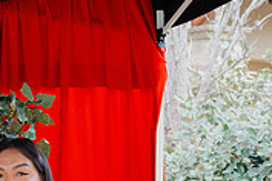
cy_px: 239
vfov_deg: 9.5
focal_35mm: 141
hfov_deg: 13.9
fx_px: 1065
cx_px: -97
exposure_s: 1/160
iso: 2000
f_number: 4
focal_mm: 43
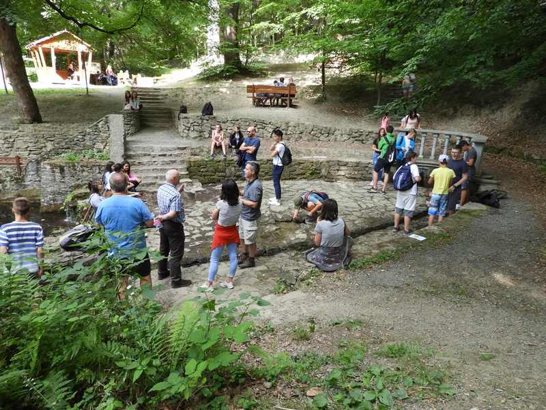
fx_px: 379
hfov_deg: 71.6
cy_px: 205
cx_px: 273
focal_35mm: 24
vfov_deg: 56.8
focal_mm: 4.3
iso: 100
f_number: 3.3
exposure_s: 1/60
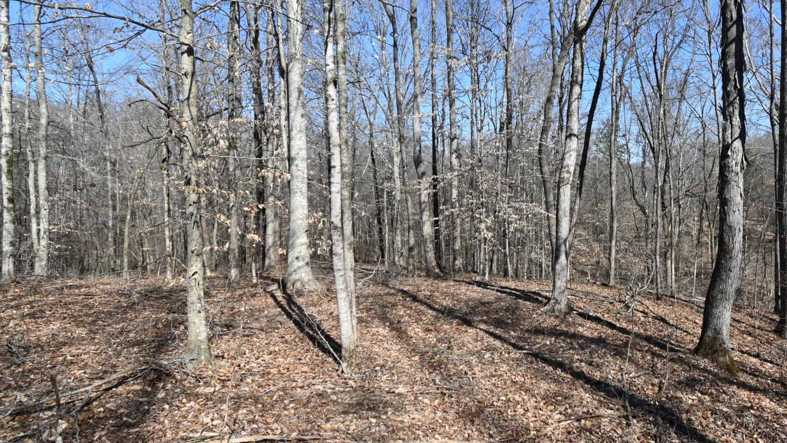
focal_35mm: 23
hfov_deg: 76.3
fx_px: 480
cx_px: 523
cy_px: 208
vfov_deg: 49.5
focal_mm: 10
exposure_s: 1/320
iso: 100
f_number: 6.3
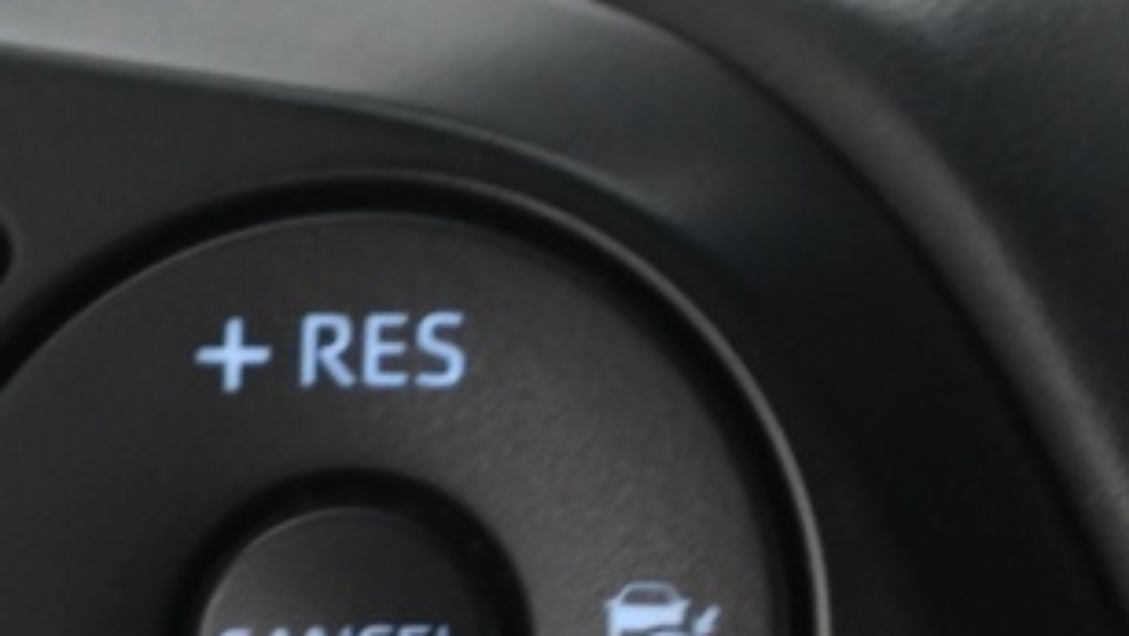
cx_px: -154
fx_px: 19887
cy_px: 790
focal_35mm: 664
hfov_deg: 3.2
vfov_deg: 1.8
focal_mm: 120
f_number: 4
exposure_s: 1/15
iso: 2000
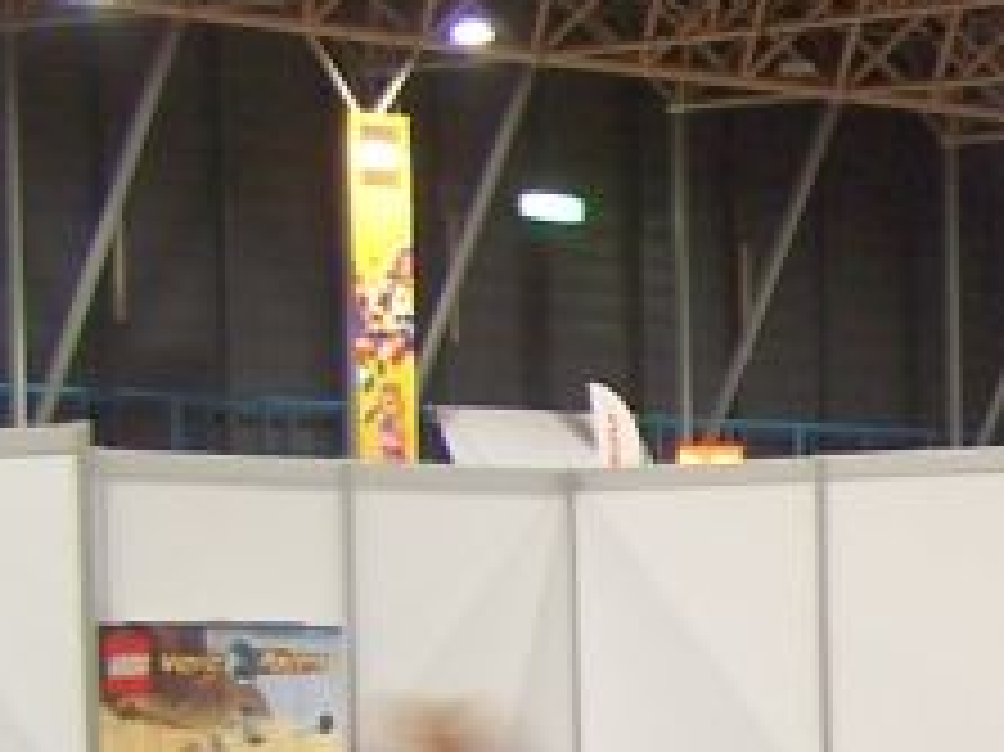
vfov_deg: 8.0
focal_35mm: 184
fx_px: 5334
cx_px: 2188
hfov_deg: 9.8
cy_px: 977
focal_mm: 6.7
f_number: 2.8
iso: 80
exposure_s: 1/2
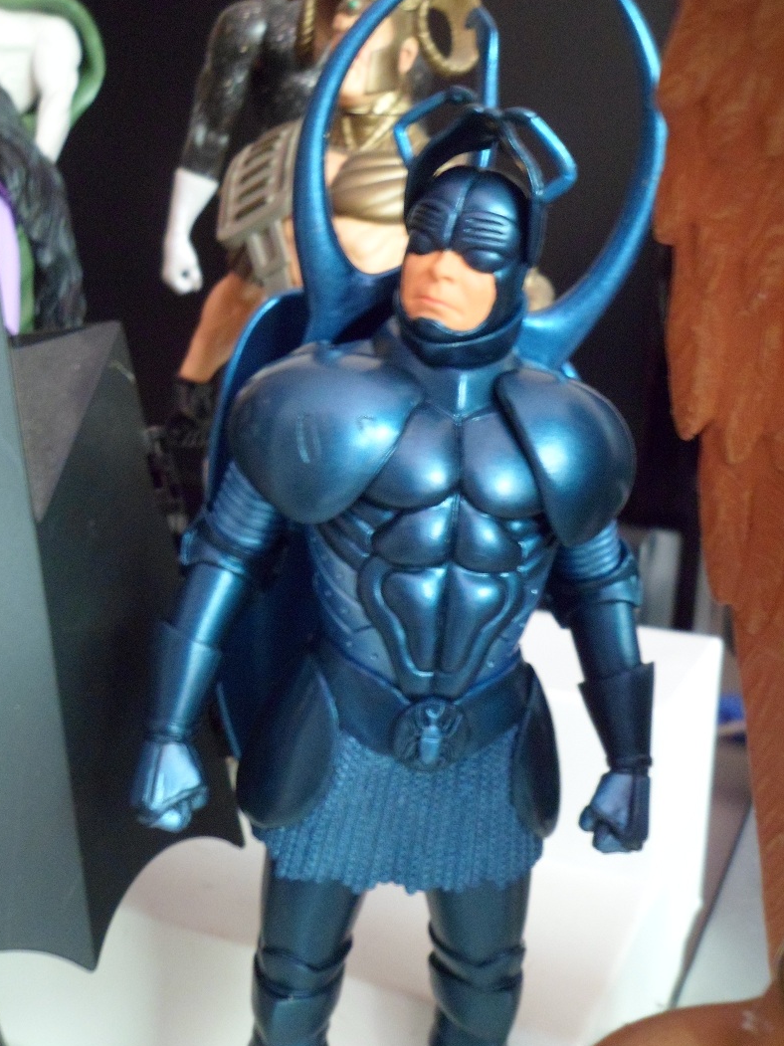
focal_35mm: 37
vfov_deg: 50.1
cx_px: 382
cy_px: 514
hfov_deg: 38.7
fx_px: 1118
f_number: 3.8
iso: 400
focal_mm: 6.6
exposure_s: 1/3
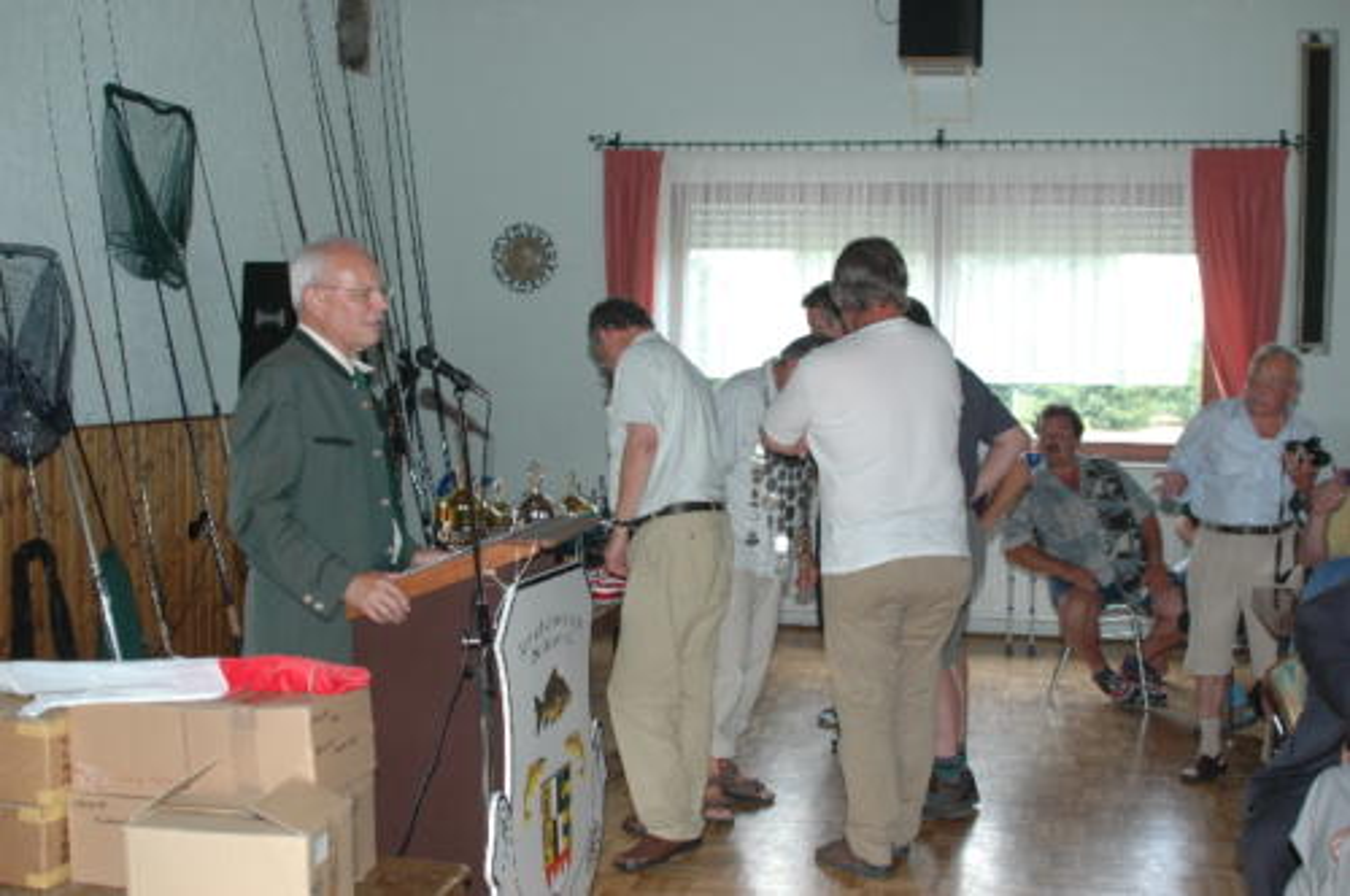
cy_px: 448
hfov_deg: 46.5
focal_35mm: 42
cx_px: 675
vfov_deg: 31.8
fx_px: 1573
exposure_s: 1/80
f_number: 4.5
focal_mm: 28
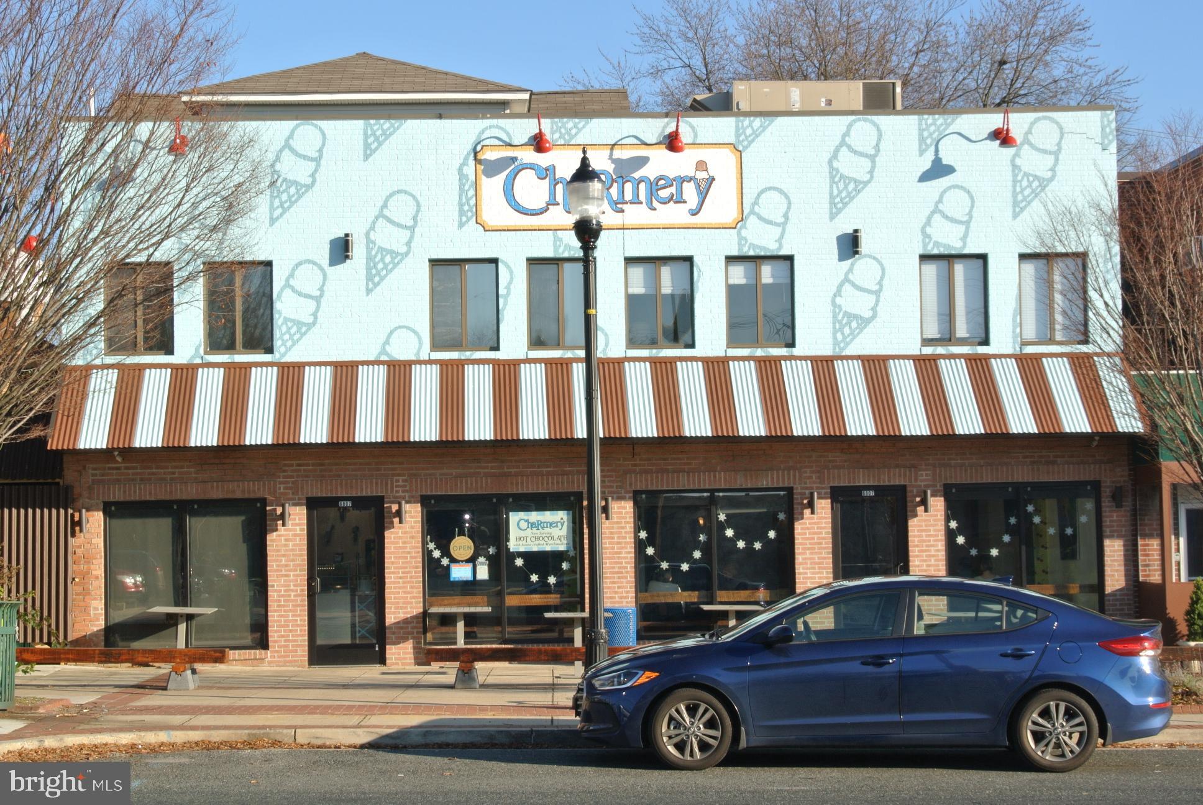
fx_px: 2275
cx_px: 602
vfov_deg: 20.1
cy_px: 402
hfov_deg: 29.6
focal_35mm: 68
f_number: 13
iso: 100
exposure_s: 1/60
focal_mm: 25.2
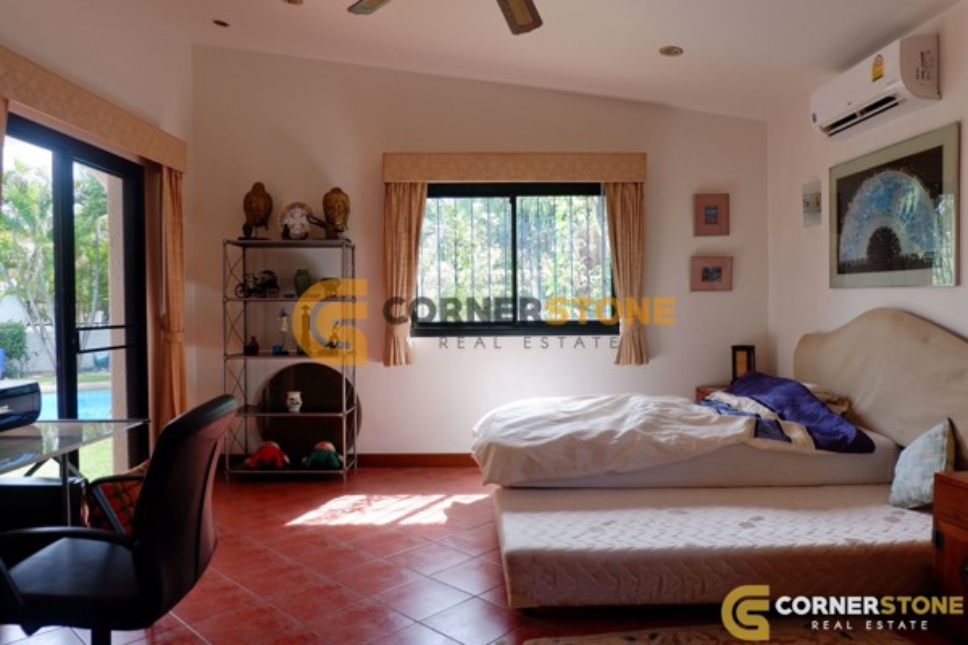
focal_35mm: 24
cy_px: 322
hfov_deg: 73.7
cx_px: 484
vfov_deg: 53.1
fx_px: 645
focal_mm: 16
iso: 200
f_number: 3.5
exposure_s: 1/90
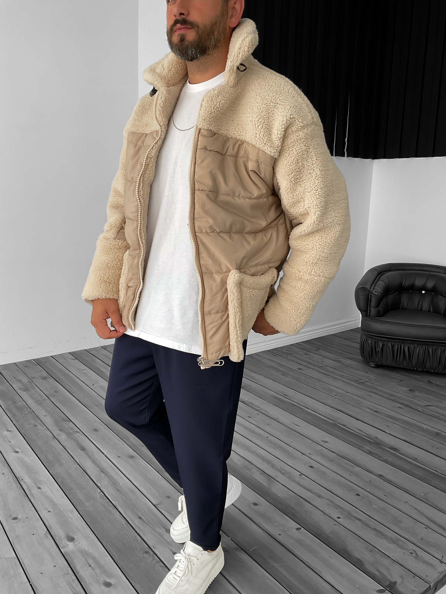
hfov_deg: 48.2
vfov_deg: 61.7
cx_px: 223
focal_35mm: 29
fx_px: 498
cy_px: 297
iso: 25
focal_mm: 3
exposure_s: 1/120
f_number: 1.8
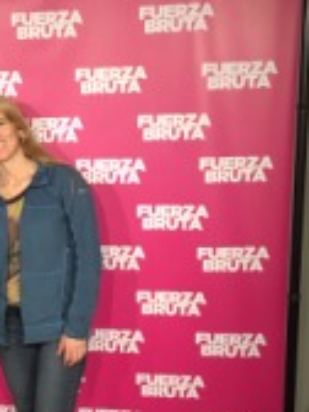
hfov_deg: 22.3
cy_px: 248
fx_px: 750
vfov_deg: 30.6
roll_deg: +2.9
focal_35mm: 63
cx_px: -10
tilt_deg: -10.4
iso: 40
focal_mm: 4.15
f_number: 2.2
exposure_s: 1/30
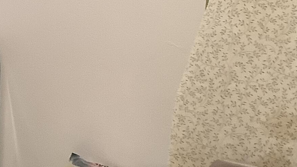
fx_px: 914
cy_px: -82
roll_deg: -1.3
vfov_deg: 10.1
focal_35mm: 116
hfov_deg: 17.3
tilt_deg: -4.0
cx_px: -89
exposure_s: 1/60
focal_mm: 3.3
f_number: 2.4
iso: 250
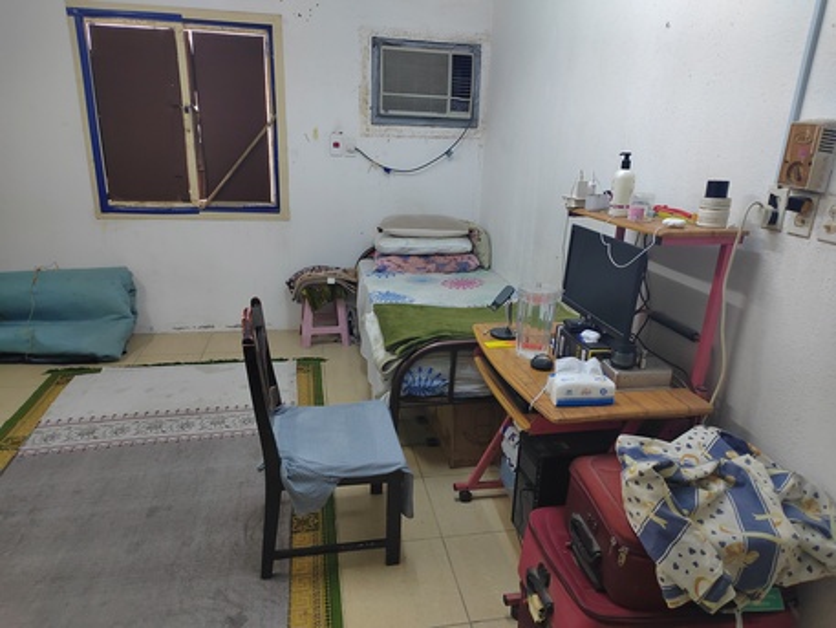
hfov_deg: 73.9
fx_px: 556
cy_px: 314
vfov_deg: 58.9
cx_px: 418
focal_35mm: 23
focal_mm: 5.52
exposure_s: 1/50
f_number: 1.9
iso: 2641
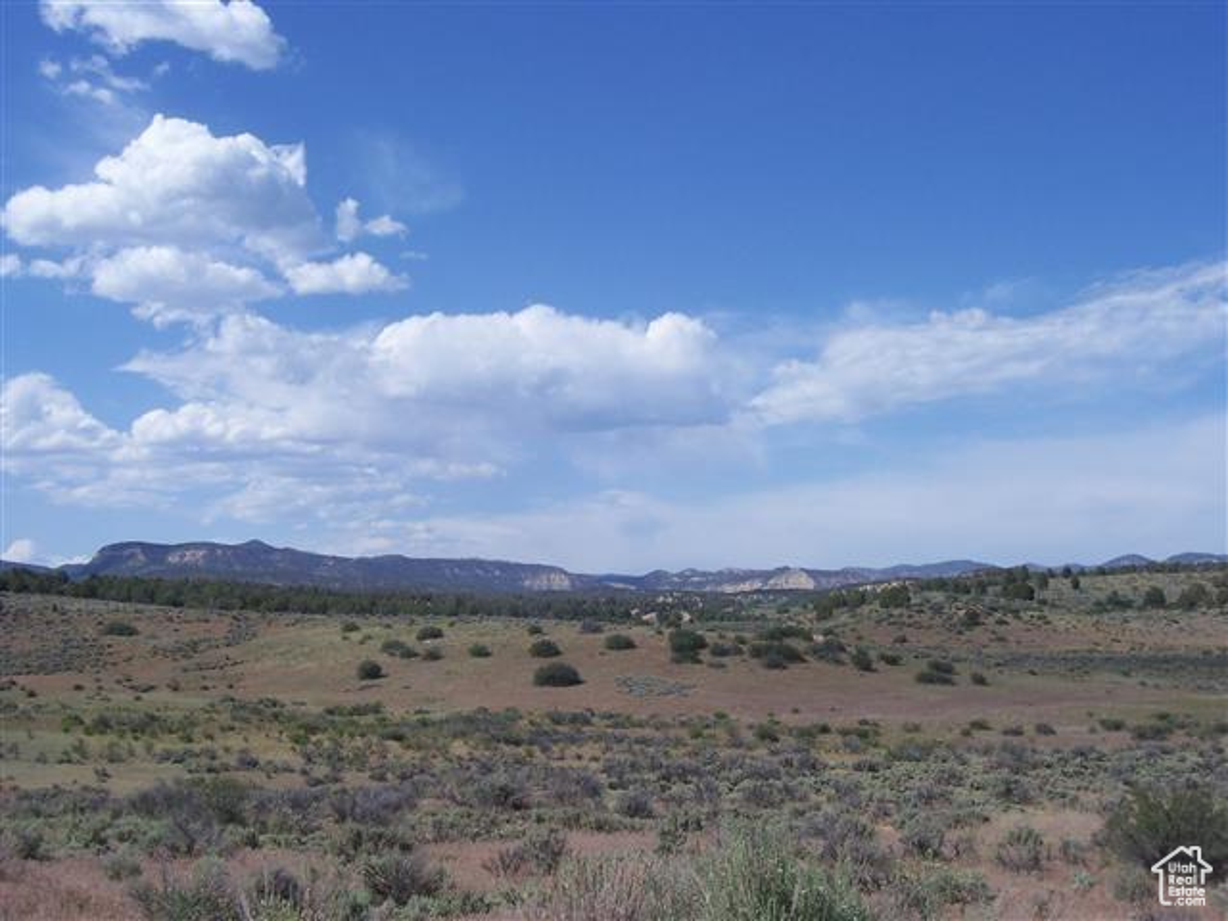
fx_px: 1490
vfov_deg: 34.3
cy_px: 460
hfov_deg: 44.8
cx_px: 614
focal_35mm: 42
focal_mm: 7
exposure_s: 1/500
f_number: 5.6
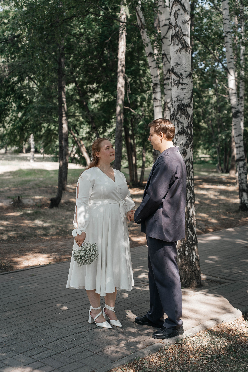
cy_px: 186
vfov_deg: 39.6
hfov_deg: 27.0
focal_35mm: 50
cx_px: 124
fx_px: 517
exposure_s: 1/160
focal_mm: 50
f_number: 3.2
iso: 50
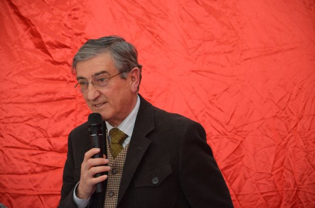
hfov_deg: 13.1
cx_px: 158
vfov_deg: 8.7
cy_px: 104
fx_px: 1375
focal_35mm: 158
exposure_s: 1/60
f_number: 5.6
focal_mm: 105
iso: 1100
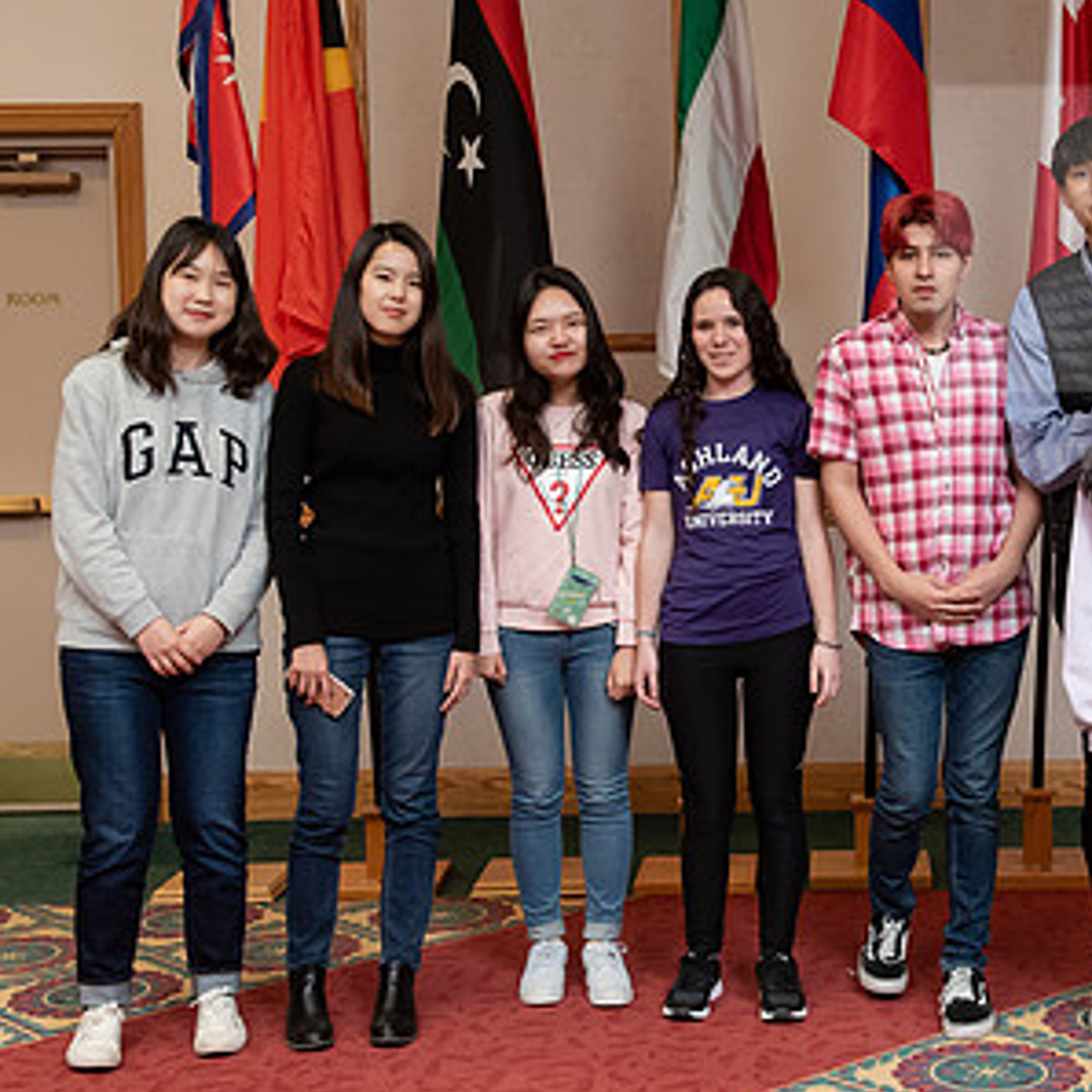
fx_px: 2070
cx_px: 824
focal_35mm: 58
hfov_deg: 29.1
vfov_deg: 29.6
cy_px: 530
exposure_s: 1/125
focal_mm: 35
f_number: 6.3
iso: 2500
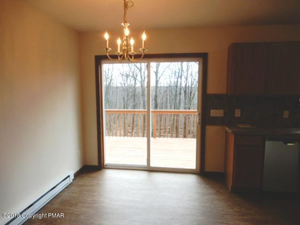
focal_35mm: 24
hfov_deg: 71.6
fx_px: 208
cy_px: 112
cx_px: 150
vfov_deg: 56.8
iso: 80
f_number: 3.4
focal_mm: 4.3
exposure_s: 1/125
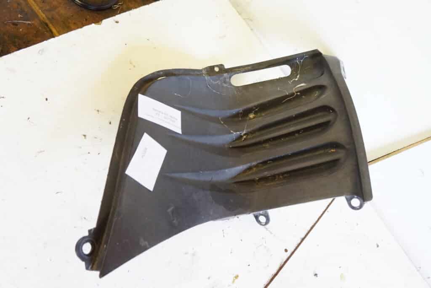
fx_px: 341
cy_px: 144
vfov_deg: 45.7
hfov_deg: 64.5
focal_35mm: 28
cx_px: 216
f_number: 4
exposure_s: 1/60
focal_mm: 19
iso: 3200
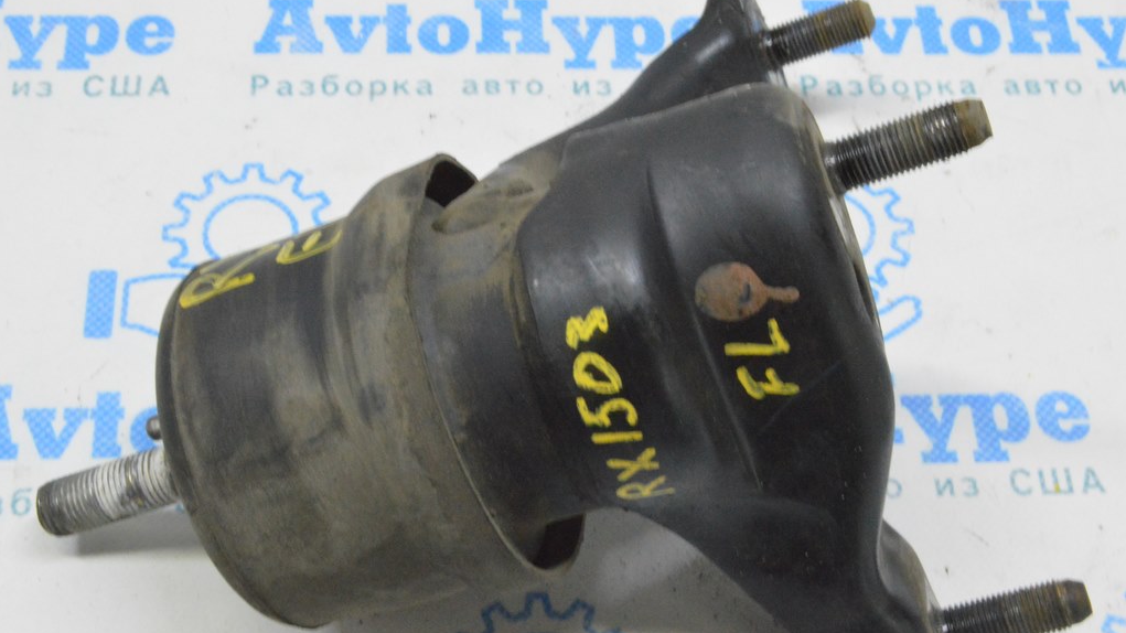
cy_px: 307
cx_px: 562
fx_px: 1881
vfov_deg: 19.1
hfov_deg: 33.3
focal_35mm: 63
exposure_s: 1/15
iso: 6400
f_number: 20
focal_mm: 40
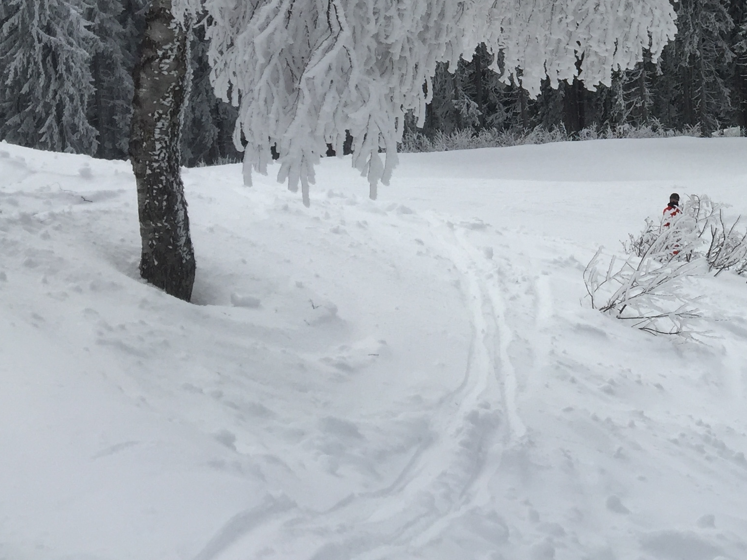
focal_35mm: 62
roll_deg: +2.9
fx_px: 1338
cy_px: -37
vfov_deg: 22.5
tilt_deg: -2.7
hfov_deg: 29.4
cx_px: 723
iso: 32
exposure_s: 1/4950
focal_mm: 4.15
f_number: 2.2
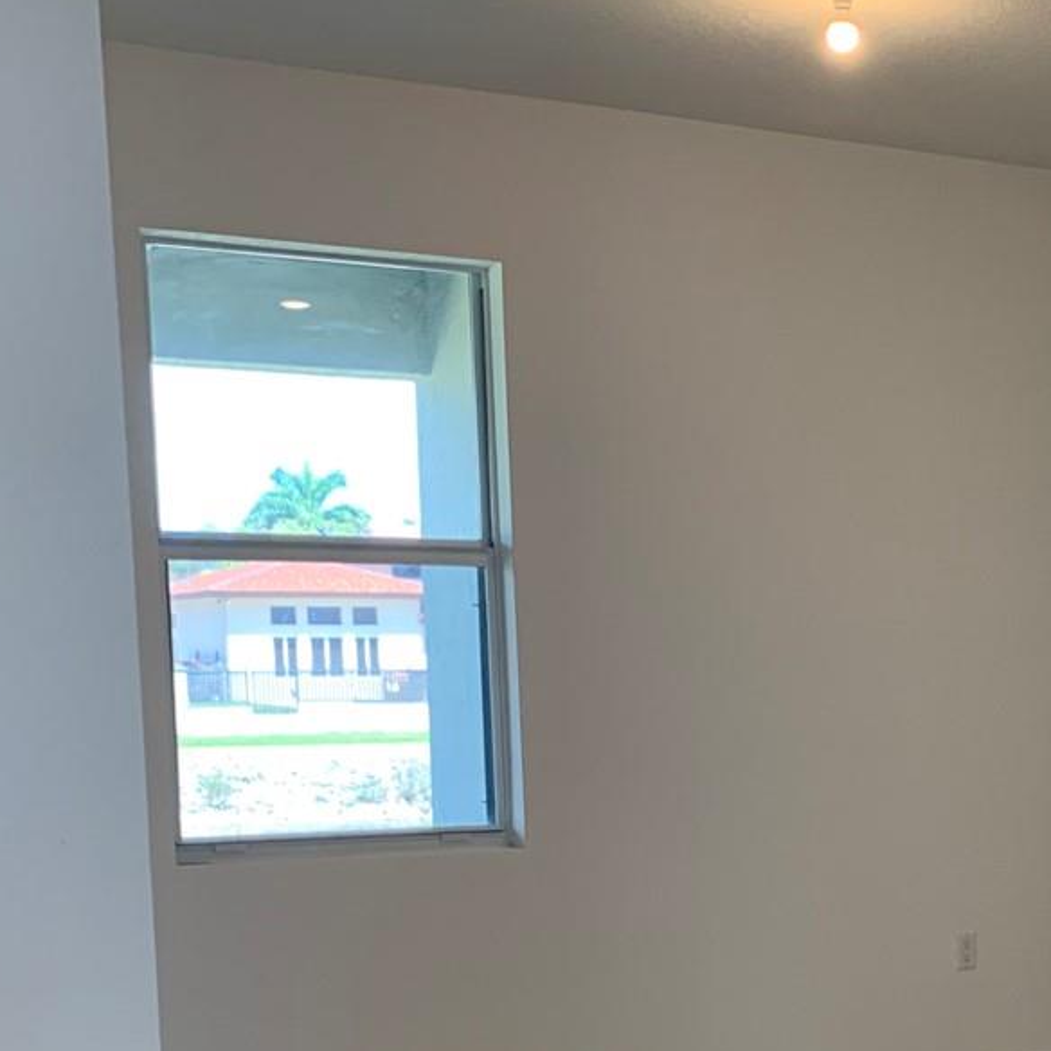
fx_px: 2164
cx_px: 1094
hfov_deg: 25.7
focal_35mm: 63
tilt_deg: -7.8
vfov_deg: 26.4
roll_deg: +0.3
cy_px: 945
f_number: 1.8
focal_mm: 4.25
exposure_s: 1/120
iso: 100
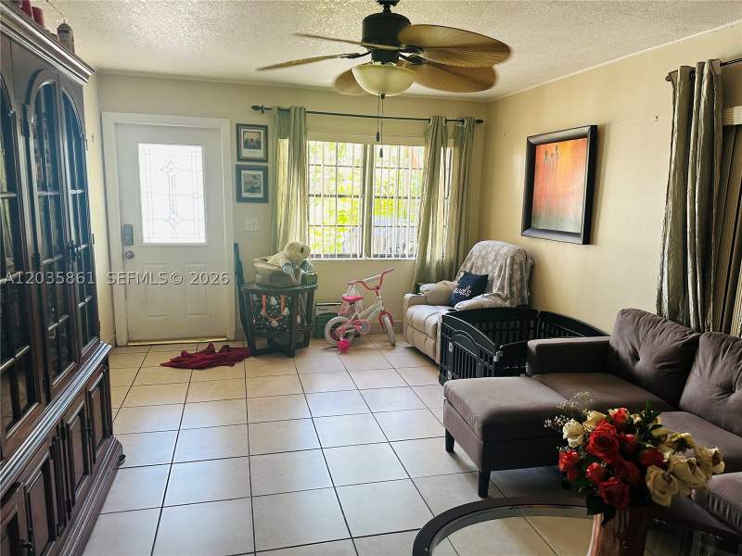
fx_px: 514
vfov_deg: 56.8
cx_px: 371
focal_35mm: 24
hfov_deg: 71.6
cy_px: 278
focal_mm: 6.86
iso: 250
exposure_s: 1/120
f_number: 1.78
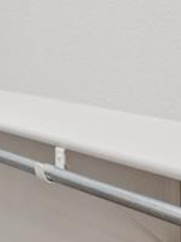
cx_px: -95
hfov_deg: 13.5
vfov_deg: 18.3
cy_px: -30
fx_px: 720
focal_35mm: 103
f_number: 9
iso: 400
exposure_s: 1/8
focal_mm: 18
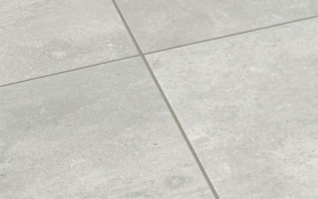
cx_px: 570
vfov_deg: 11.0
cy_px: 419
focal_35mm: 107
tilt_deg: -48.8
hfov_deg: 16.4
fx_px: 927
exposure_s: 1/121
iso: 64
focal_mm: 6.76
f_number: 1.78
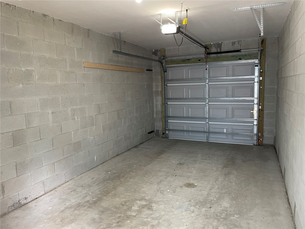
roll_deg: +1.6
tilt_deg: -6.2
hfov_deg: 67.3
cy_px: 114
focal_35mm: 26
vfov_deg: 53.1
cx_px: 152
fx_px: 229
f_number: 1.6
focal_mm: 4.2
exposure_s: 1/60
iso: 125
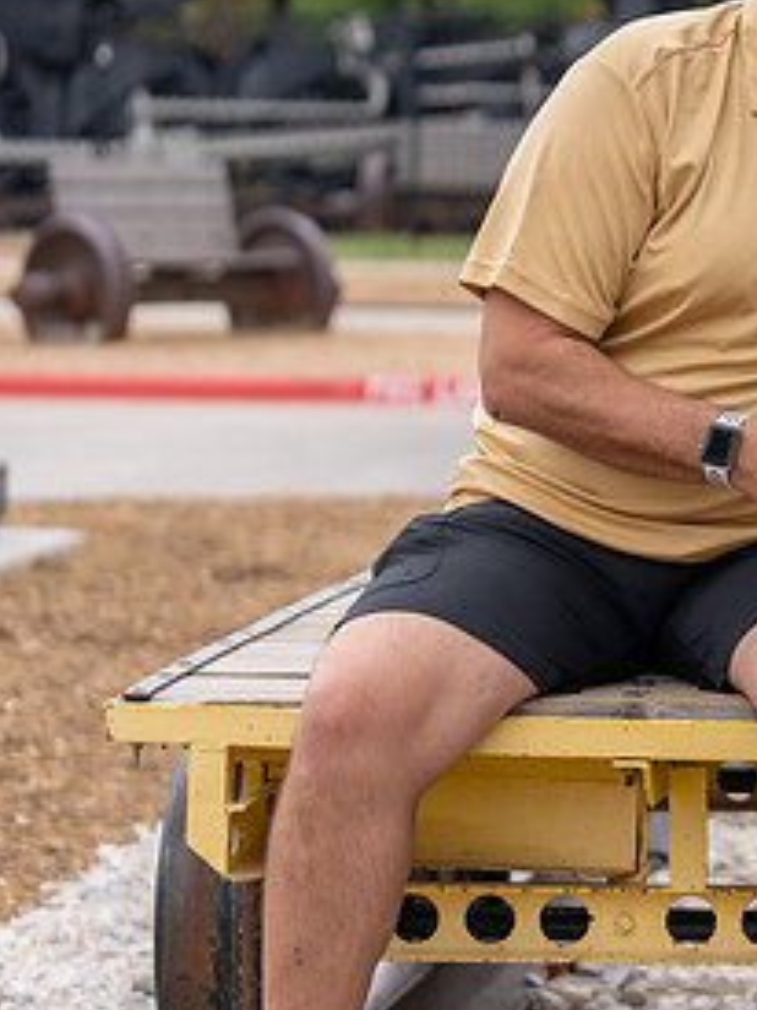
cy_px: 314
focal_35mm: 156
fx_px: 4552
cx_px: 1045
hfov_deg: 9.3
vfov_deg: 12.6
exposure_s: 1/320
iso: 160
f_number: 2.8
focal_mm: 70
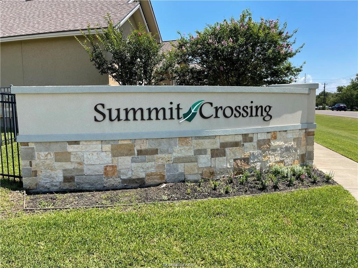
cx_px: 179
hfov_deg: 67.3
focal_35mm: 26
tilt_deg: -3.5
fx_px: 269
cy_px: 134
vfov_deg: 53.1
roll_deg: +2.0
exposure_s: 1/2123
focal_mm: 5.1
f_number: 1.6
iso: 32
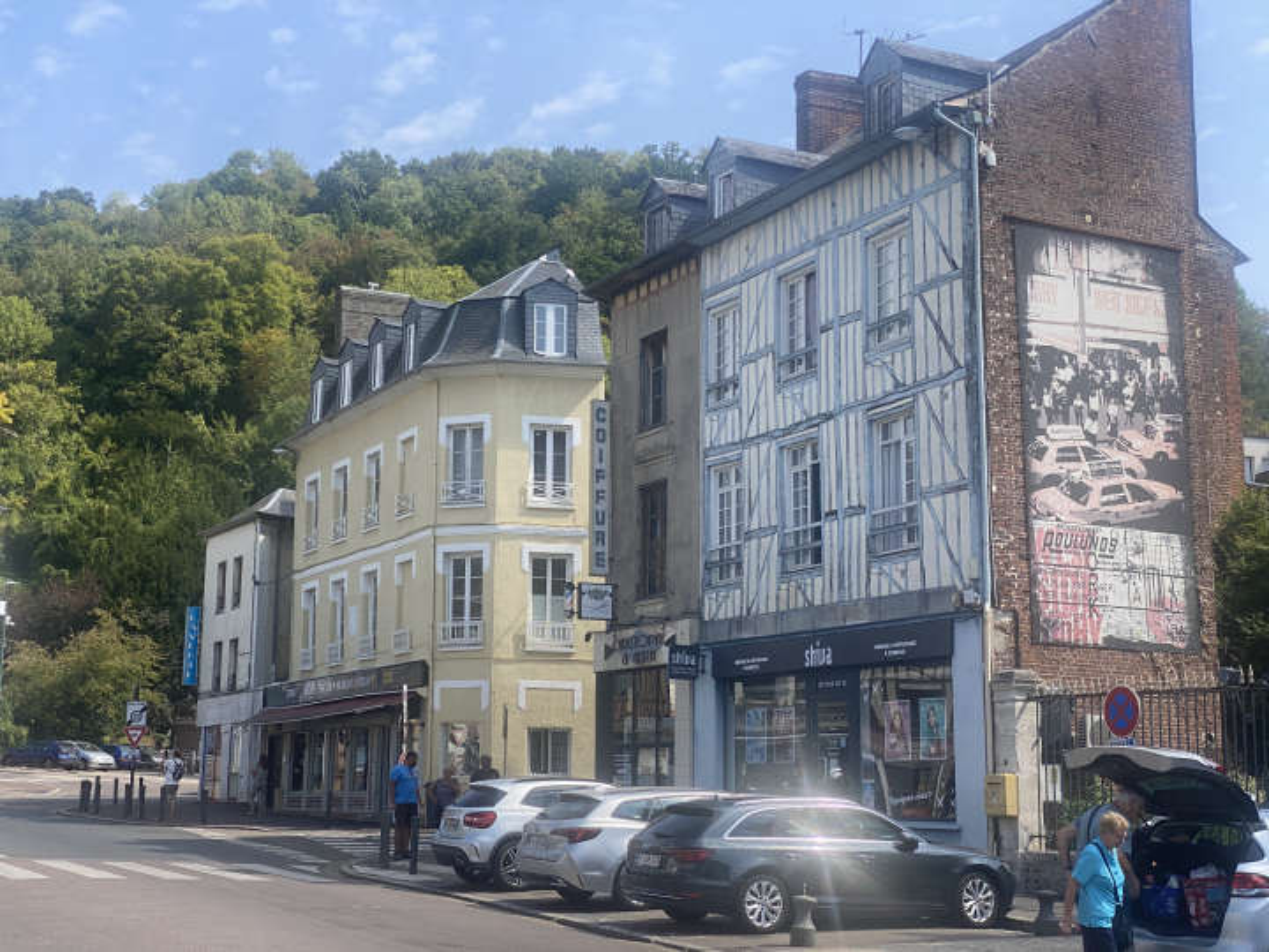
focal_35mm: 52
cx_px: 634
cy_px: 476
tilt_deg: +9.6
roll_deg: -1.6
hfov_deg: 36.8
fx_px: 1906
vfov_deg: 28.0
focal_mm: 6
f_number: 2
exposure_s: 1/1261
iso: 20
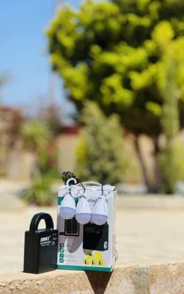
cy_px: 148
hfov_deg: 15.7
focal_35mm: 83
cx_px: 75
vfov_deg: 24.9
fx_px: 665
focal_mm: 9
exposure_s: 1/881
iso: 32
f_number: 2.8
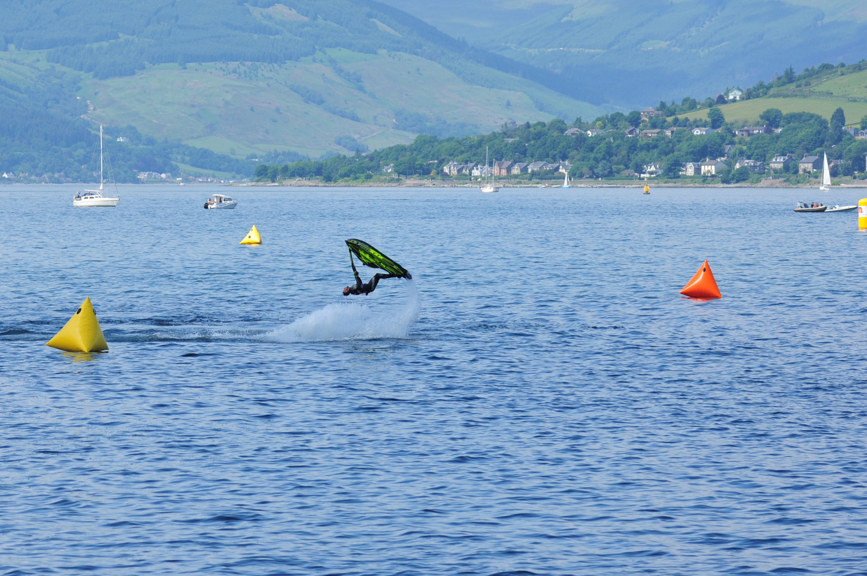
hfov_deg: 8.8
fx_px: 5605
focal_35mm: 233
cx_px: 332
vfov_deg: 5.9
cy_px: 309
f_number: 5.6
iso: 200
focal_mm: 120
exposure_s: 1/1000
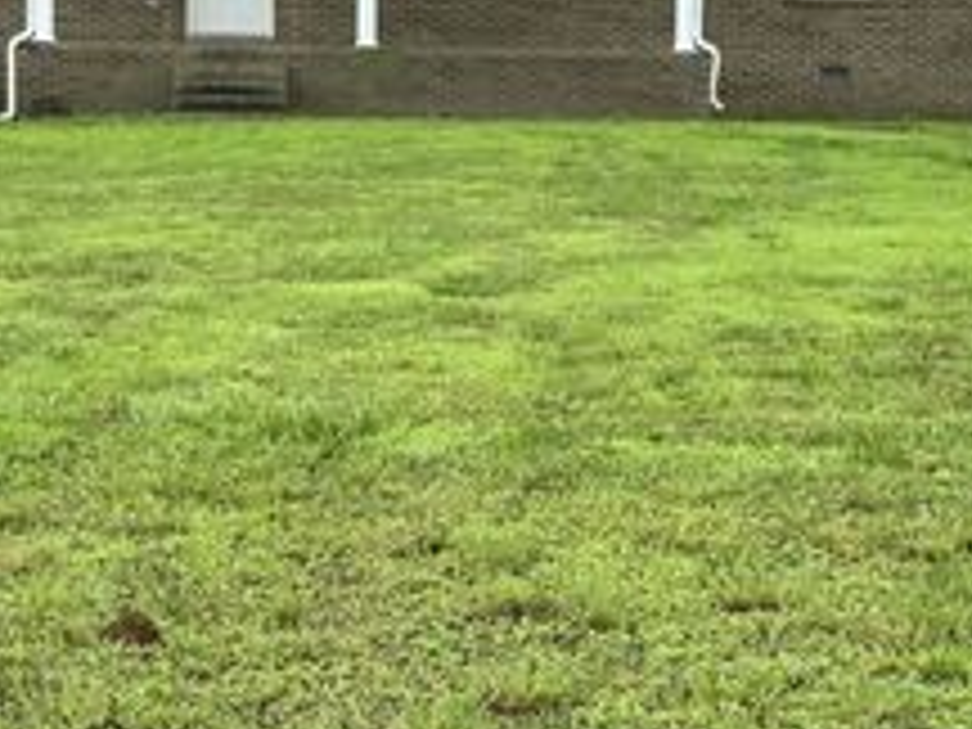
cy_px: 263
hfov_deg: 17.7
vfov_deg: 13.3
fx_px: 3117
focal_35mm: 111
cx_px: 472
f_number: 1.78
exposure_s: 1/935
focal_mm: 6.86
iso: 64
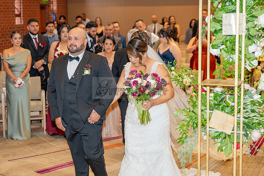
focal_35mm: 70
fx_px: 513
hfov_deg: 28.8
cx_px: 132
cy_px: 88
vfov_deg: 19.5
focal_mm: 70
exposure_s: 1/160
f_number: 3.2
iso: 1250
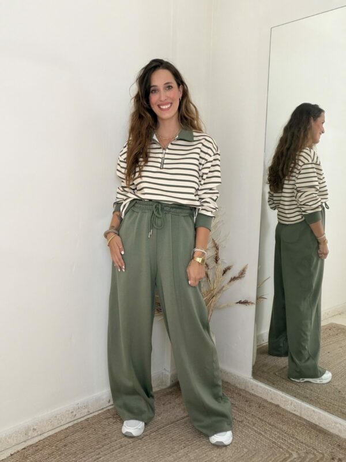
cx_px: 173
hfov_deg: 46.8
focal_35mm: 30
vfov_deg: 60.0
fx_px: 400
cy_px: 231
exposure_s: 1/60
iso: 100
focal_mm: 2.71
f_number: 1.9
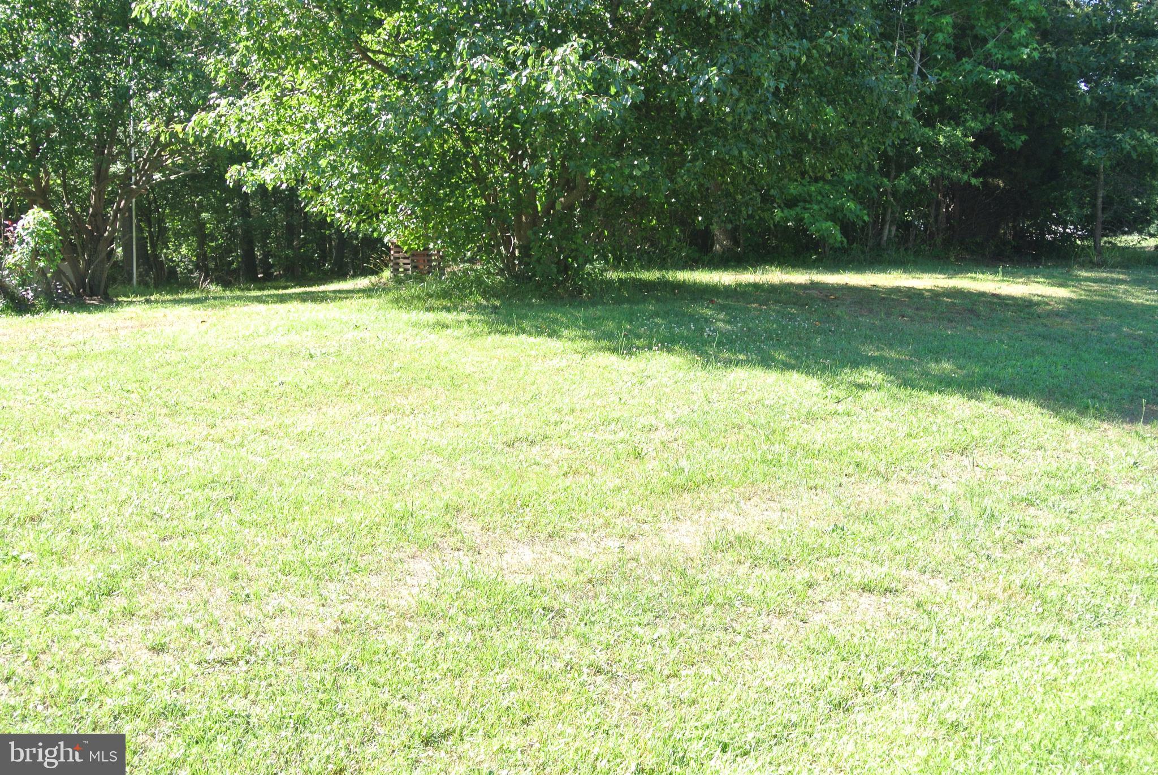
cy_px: 388
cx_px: 579
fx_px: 1642
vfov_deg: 26.5
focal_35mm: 51
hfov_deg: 38.8
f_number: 4.8
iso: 100
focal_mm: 18.9
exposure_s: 1/100
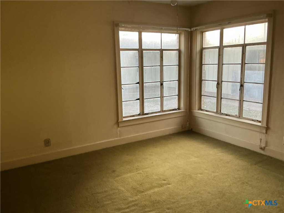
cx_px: 142
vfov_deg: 48.2
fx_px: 238
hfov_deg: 61.7
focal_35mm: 29
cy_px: 106
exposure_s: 1/60
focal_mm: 3
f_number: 1.8
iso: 125
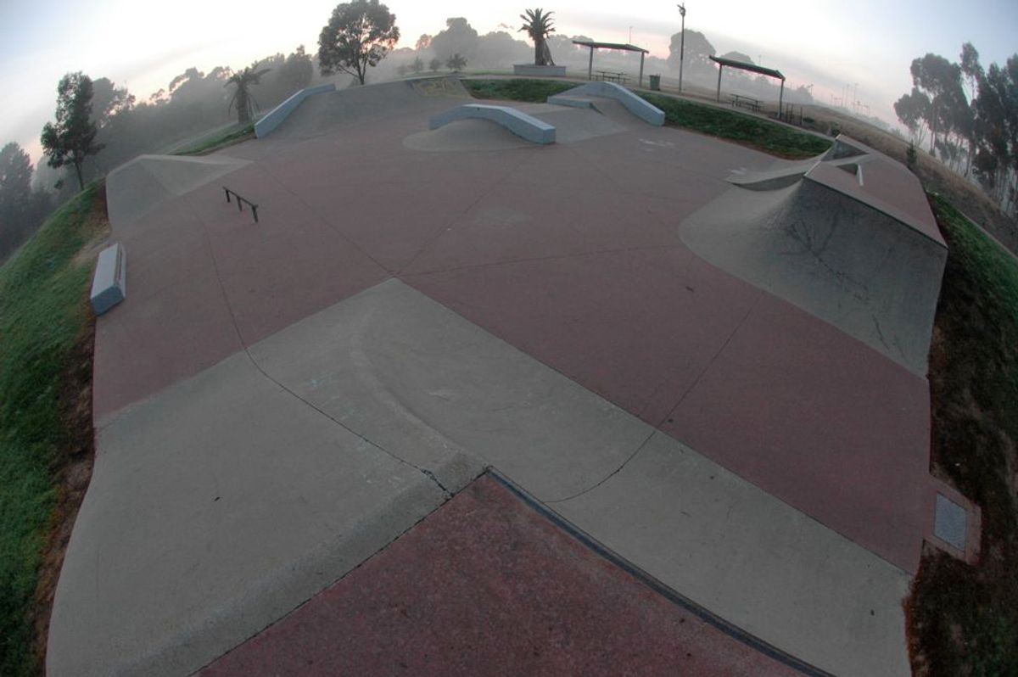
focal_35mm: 16
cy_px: 338
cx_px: 509
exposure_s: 1/125
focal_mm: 10.5
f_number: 5.6
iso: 800
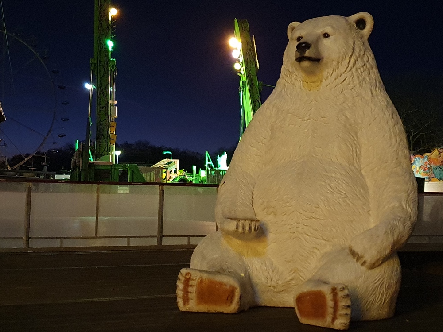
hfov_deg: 67.3
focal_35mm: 26
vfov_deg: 53.1
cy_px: 166
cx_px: 222
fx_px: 333
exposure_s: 1/20
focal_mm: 4.32
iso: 500
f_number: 1.5
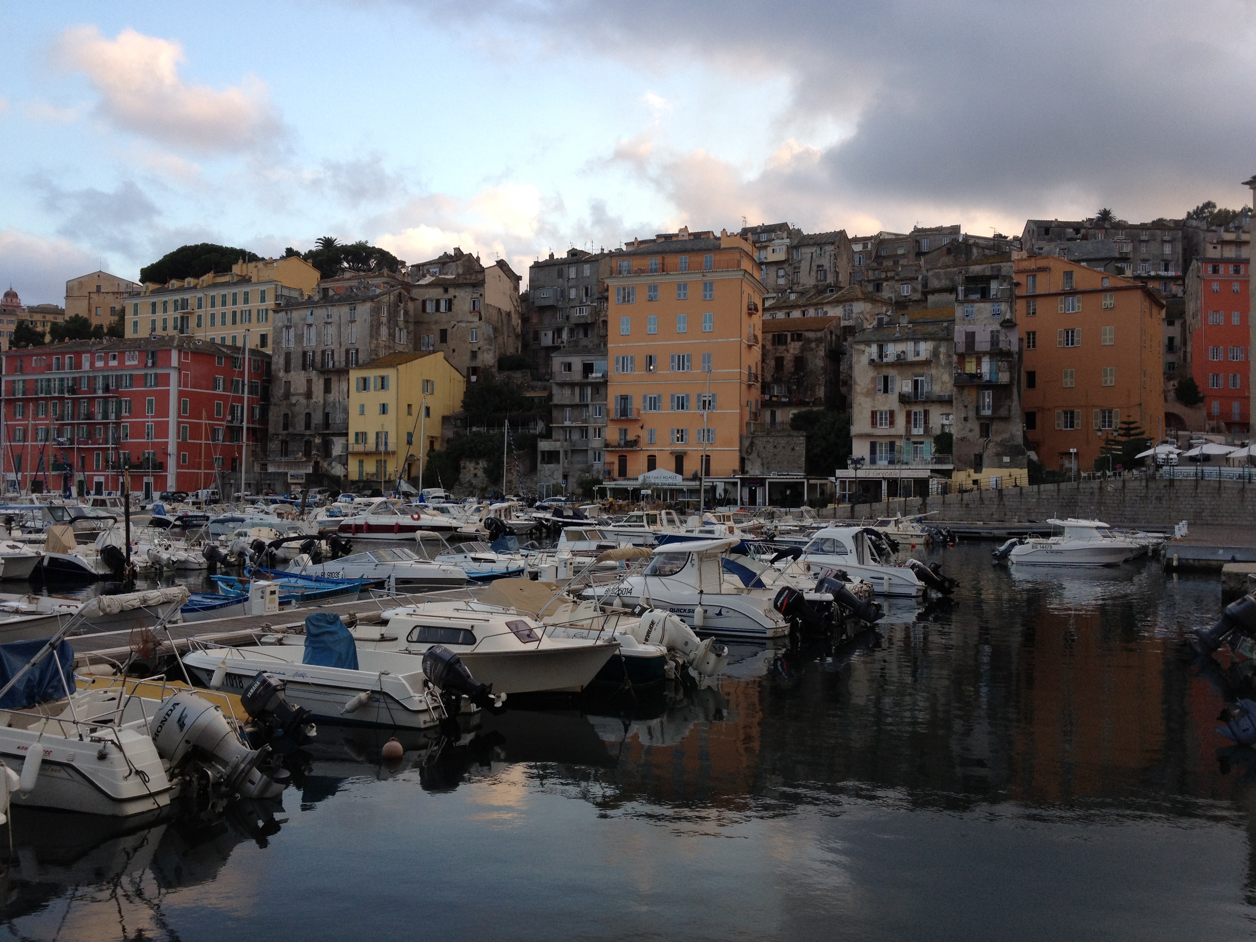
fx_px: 1270
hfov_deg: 52.6
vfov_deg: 40.7
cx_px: 628
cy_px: 471
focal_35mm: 35
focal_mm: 4.28
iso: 64
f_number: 2.4
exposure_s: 1/198
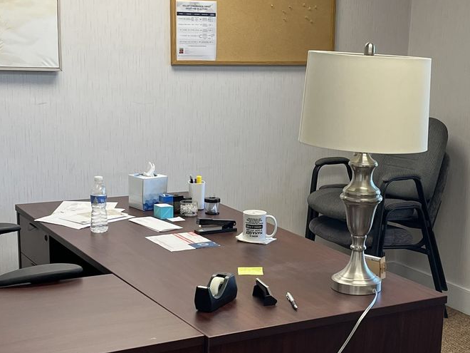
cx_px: 282
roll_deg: -1.1
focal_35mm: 63
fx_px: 855
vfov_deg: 23.2
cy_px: 244
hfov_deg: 30.6
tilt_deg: -13.5
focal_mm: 5.1
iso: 100
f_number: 1.6
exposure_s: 1/120
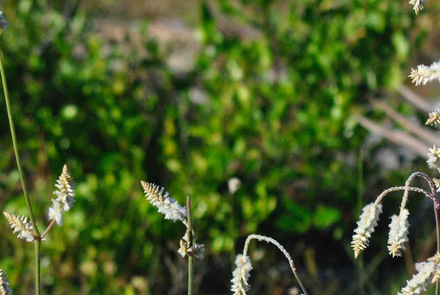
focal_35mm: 369
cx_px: 552
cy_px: 336
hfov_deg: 5.5
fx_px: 4515
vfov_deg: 3.7
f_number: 8
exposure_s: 1/1000
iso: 400
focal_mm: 82
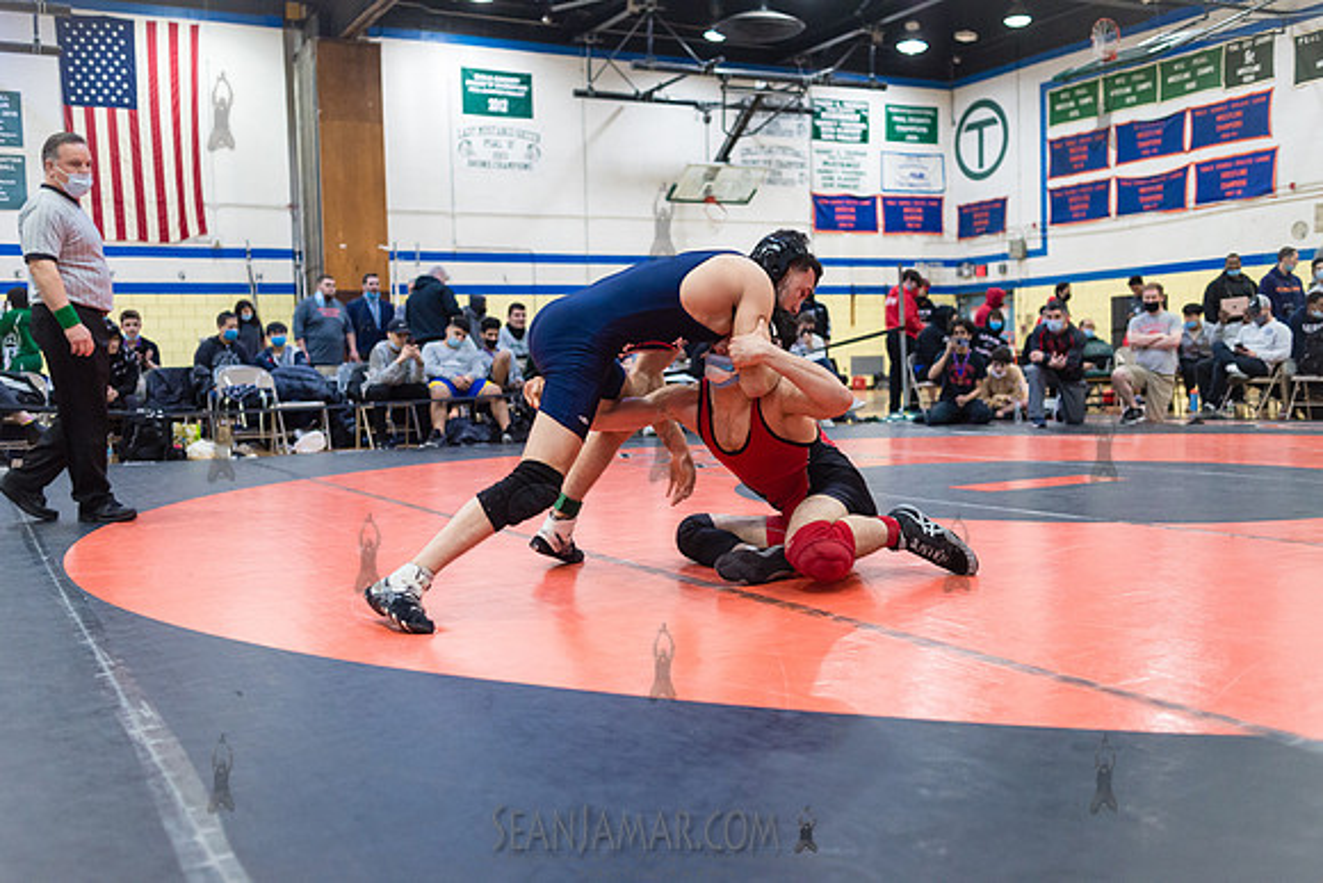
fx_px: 1286
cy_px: 442
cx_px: 662
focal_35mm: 35
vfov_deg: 37.9
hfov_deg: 54.4
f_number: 3.5
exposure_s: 1/400
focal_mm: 35
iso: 4000
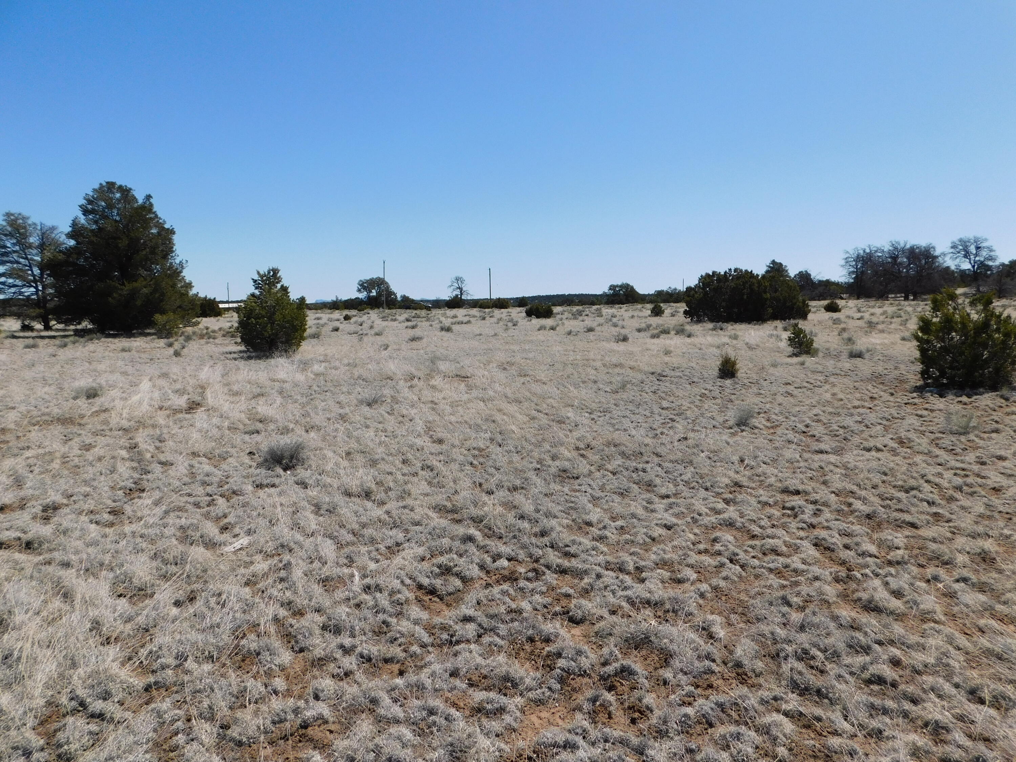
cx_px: 508
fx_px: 704
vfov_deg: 56.8
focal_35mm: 24
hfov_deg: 71.6
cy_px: 381
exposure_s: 1/640
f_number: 6
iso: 125
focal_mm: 4.1
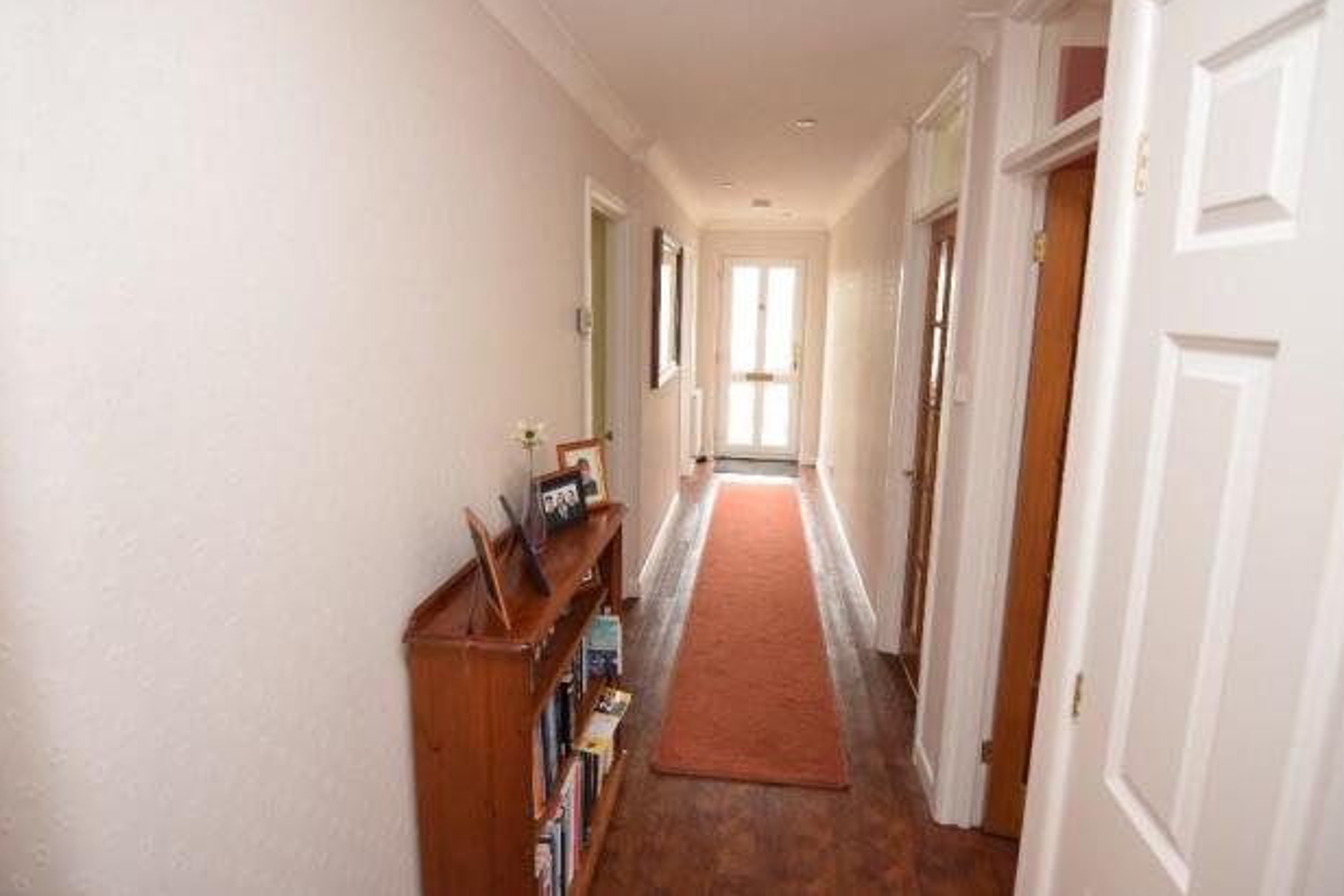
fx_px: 655
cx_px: 711
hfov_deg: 91.4
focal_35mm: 18
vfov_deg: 68.8
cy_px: 422
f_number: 2.8
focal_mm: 11
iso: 1100
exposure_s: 1/60
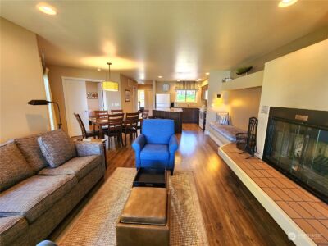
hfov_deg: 106.2
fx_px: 123
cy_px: 123
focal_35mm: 13
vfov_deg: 89.9
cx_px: 164
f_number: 2.2
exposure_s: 1/60.2
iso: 250
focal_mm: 2.2
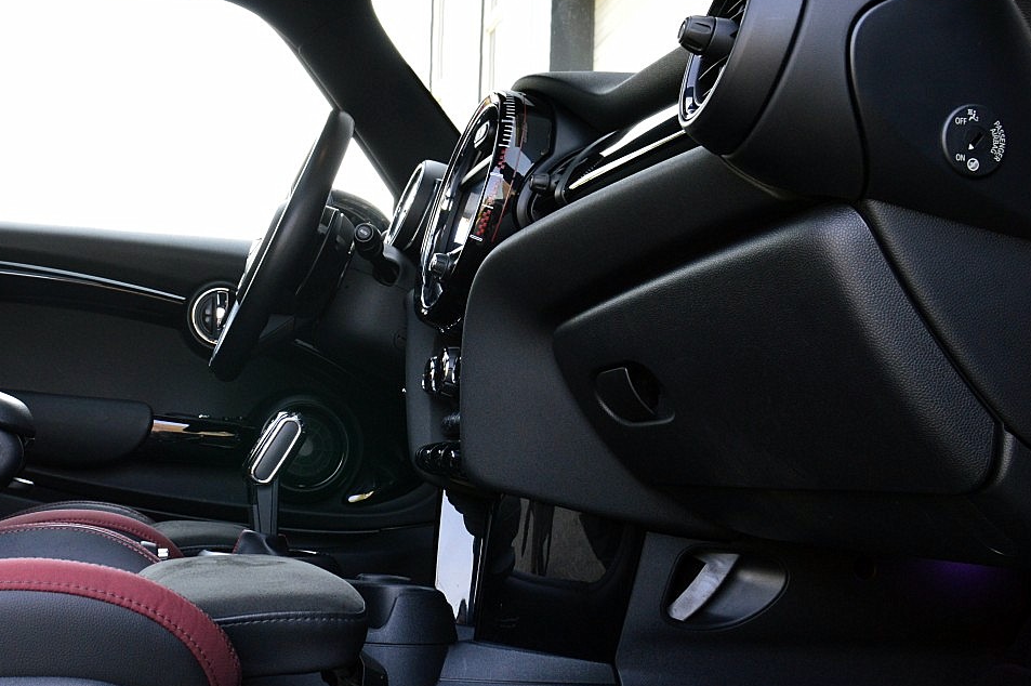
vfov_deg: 29.2
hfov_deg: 41.3
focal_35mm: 46
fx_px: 1316
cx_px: 238
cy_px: 378
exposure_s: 1/60
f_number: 8
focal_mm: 18
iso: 500
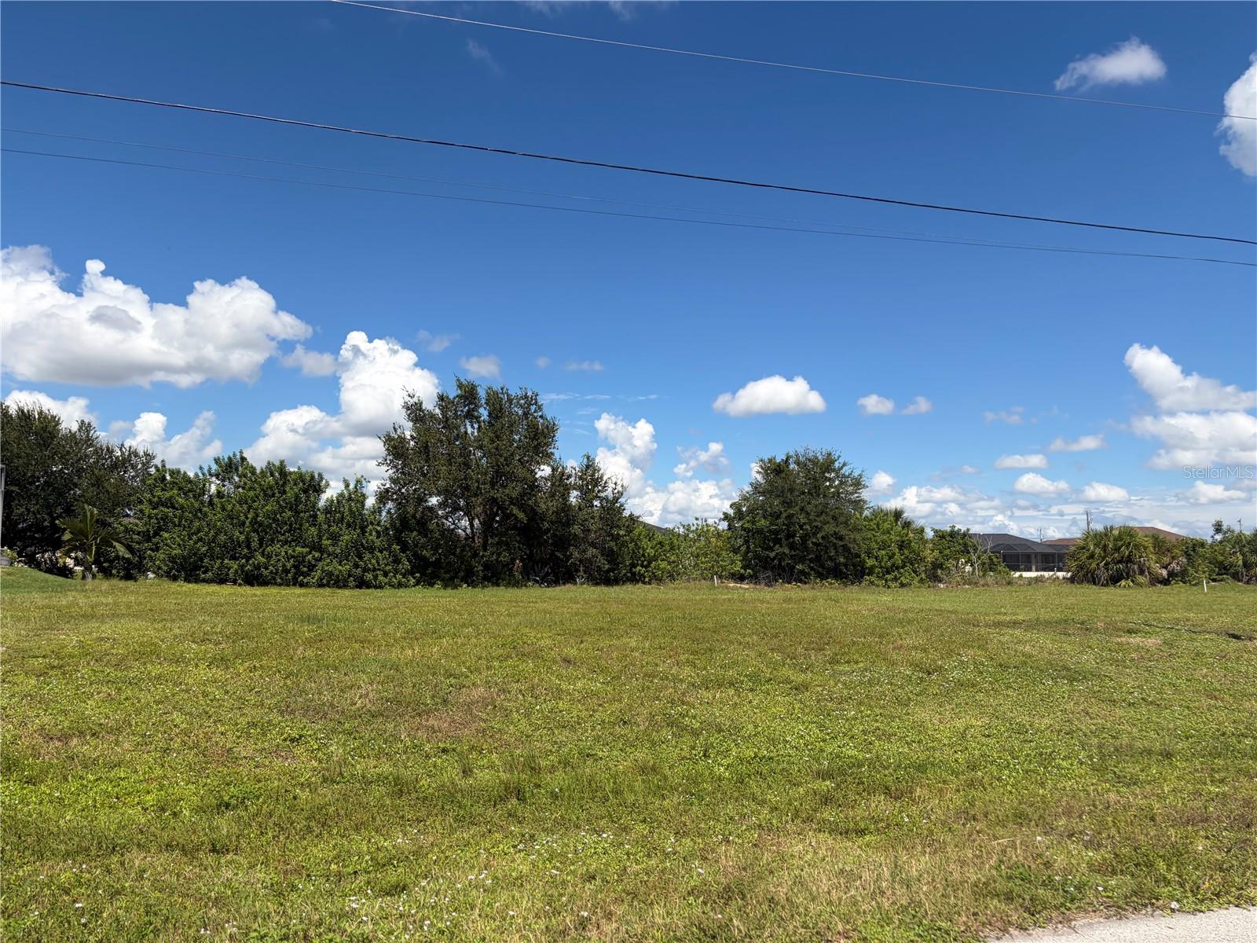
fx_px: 944
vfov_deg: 53.1
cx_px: 628
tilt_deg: +4.8
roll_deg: +2.2
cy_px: 472
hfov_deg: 67.3
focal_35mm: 26
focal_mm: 5.96
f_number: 1.6
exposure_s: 1/4950
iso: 50
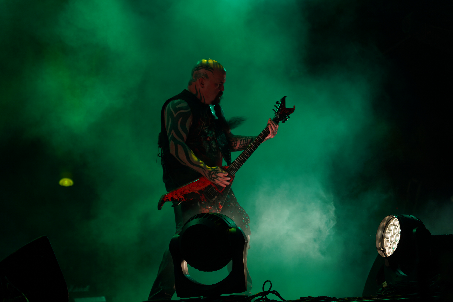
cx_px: 226
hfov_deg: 19.5
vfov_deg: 13.0
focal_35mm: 105
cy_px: 151
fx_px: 1321
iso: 125
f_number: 4
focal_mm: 105
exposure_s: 1/125
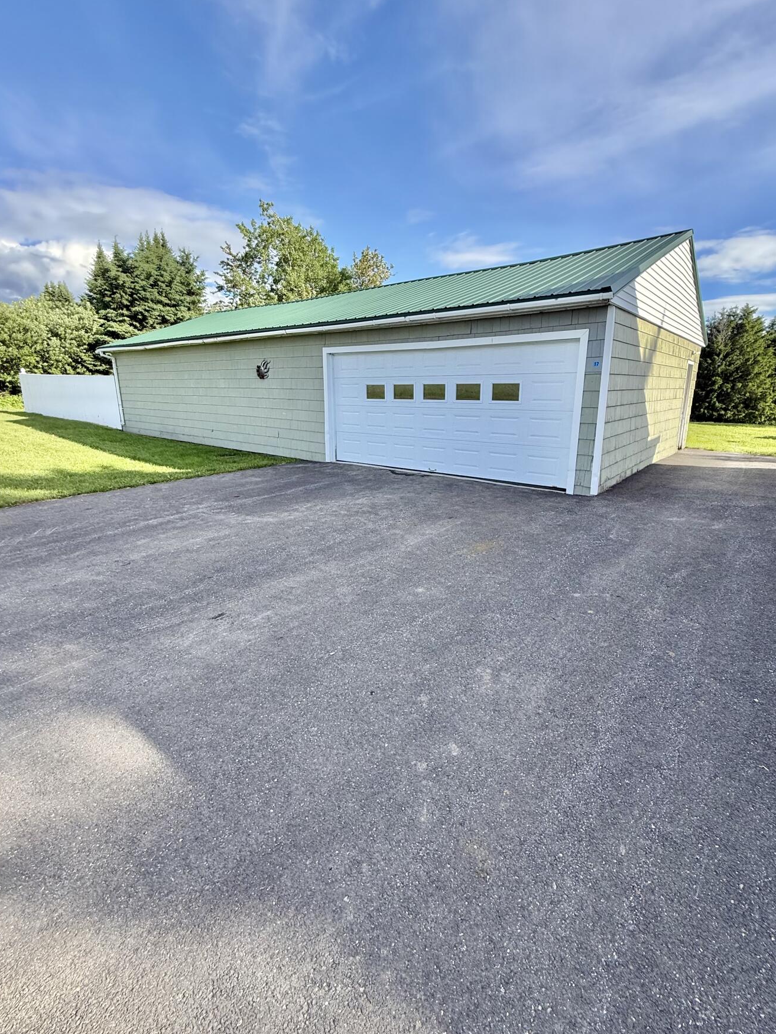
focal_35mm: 16
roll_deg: -0.2
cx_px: 389
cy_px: 512
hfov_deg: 78.1
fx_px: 478
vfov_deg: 94.5
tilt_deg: -14.4
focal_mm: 2.22
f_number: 2.2
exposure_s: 1/651
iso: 50
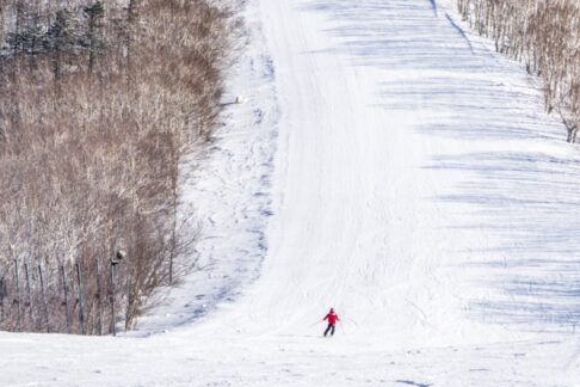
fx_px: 3158
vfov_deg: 7.0
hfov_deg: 10.5
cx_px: 375
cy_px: 34
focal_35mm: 196
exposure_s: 1/400
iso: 80
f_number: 8
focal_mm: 93
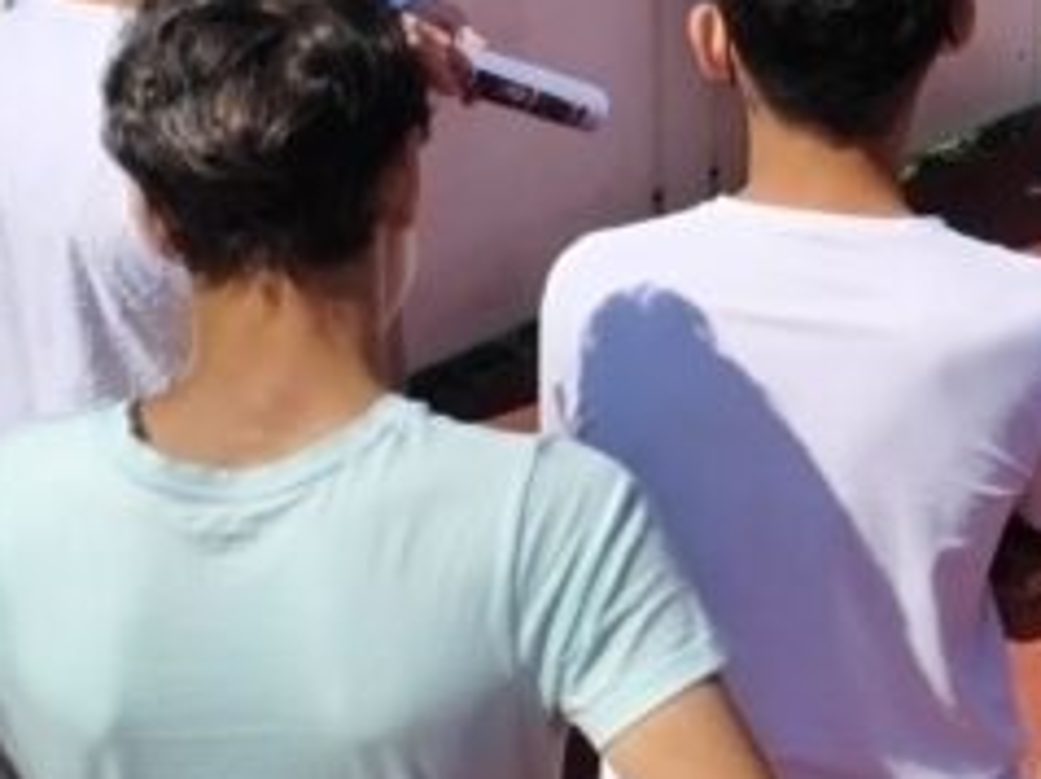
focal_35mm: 84
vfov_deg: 17.3
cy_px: 96
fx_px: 2524
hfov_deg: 21.6
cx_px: 1242
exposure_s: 1/1398
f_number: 1.8
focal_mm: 4.75
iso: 100
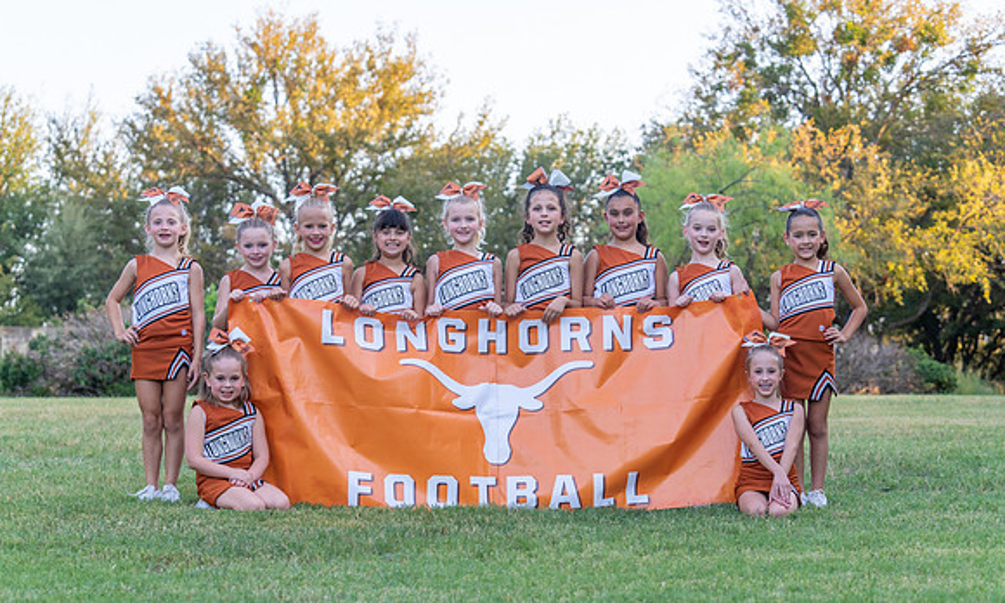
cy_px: 326
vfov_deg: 17.0
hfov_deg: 28.0
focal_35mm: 74
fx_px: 2017
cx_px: 502
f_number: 4
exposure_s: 1/320
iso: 400
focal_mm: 70
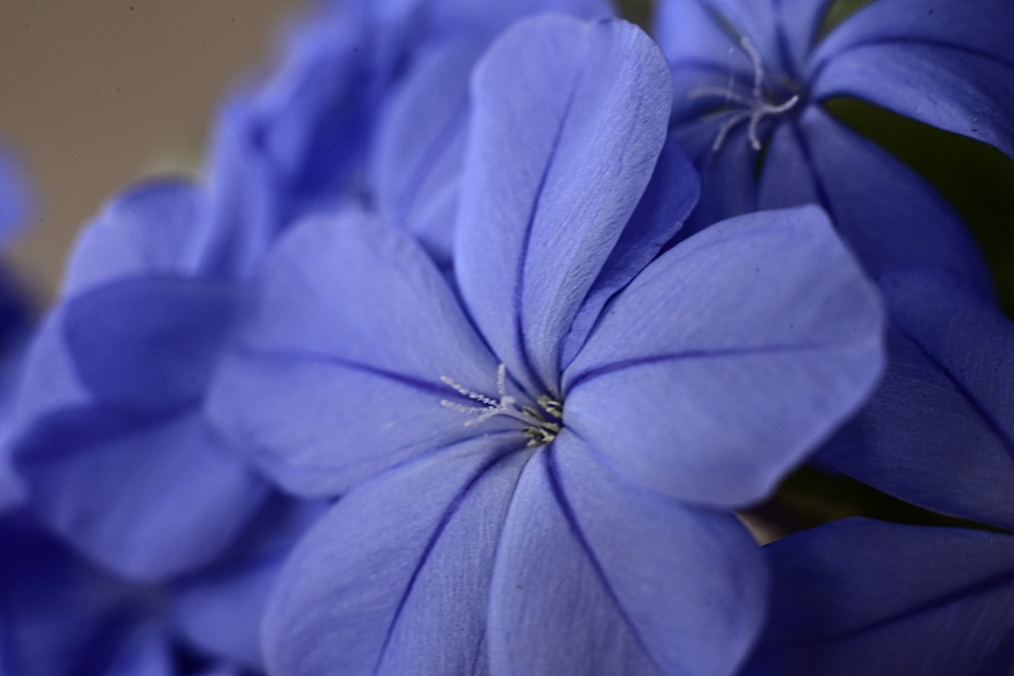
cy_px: 338
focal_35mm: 55
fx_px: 1549
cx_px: 507
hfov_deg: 36.2
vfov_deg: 24.6
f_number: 3.5
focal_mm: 55
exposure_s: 1/50
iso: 400
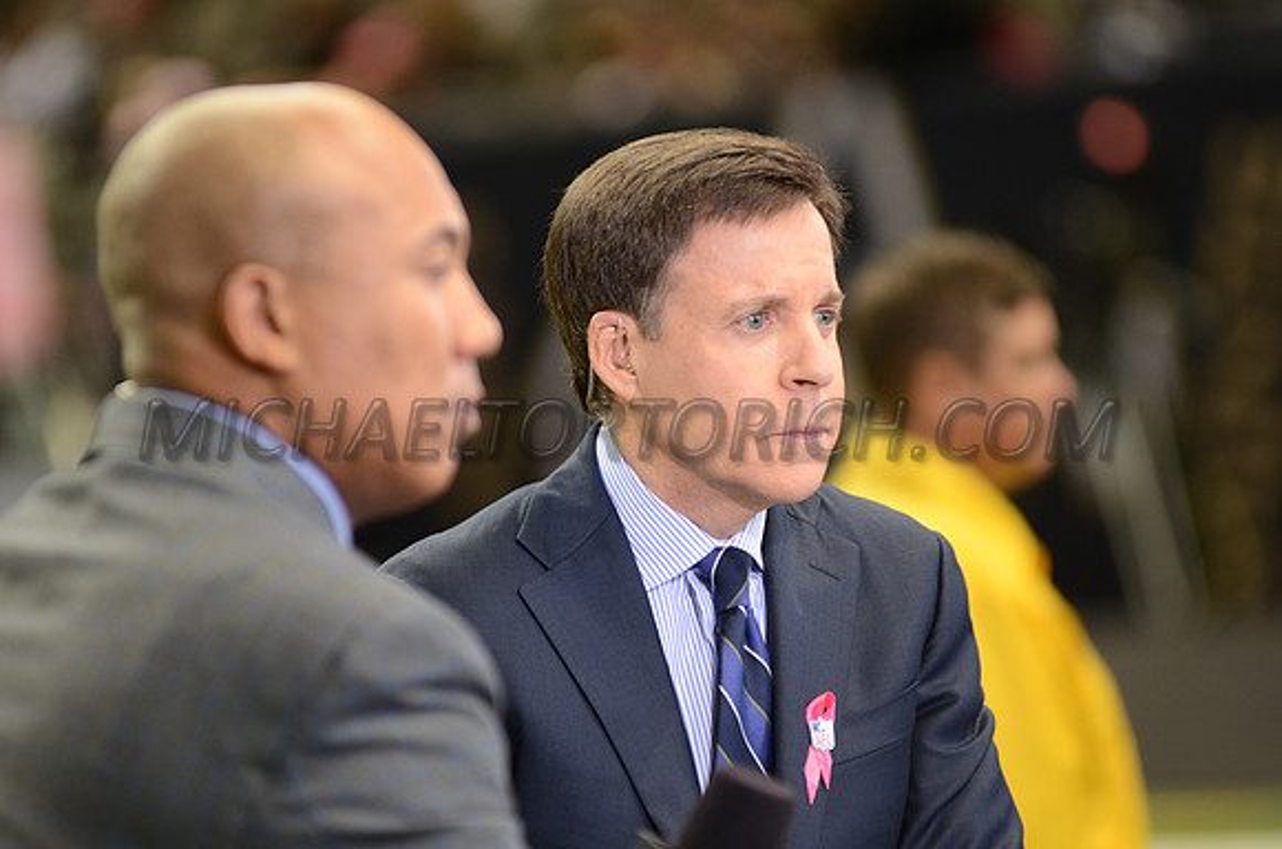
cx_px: 641
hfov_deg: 6.9
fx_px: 10660
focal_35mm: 300
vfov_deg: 4.6
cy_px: 424
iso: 800
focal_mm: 200
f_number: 3.2
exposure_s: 1/640
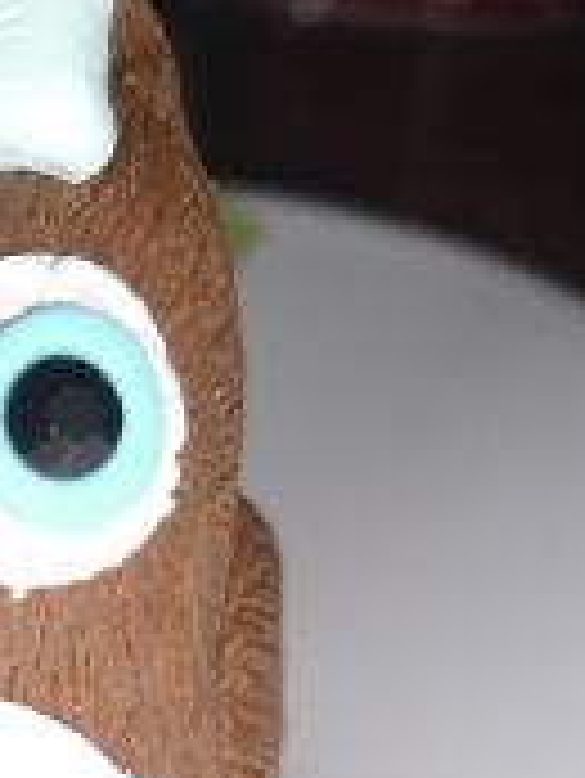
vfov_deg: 21.9
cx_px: -112
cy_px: 630
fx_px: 1980
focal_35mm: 88
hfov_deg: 16.2
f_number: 8.1
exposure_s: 1/45
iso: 80
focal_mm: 6
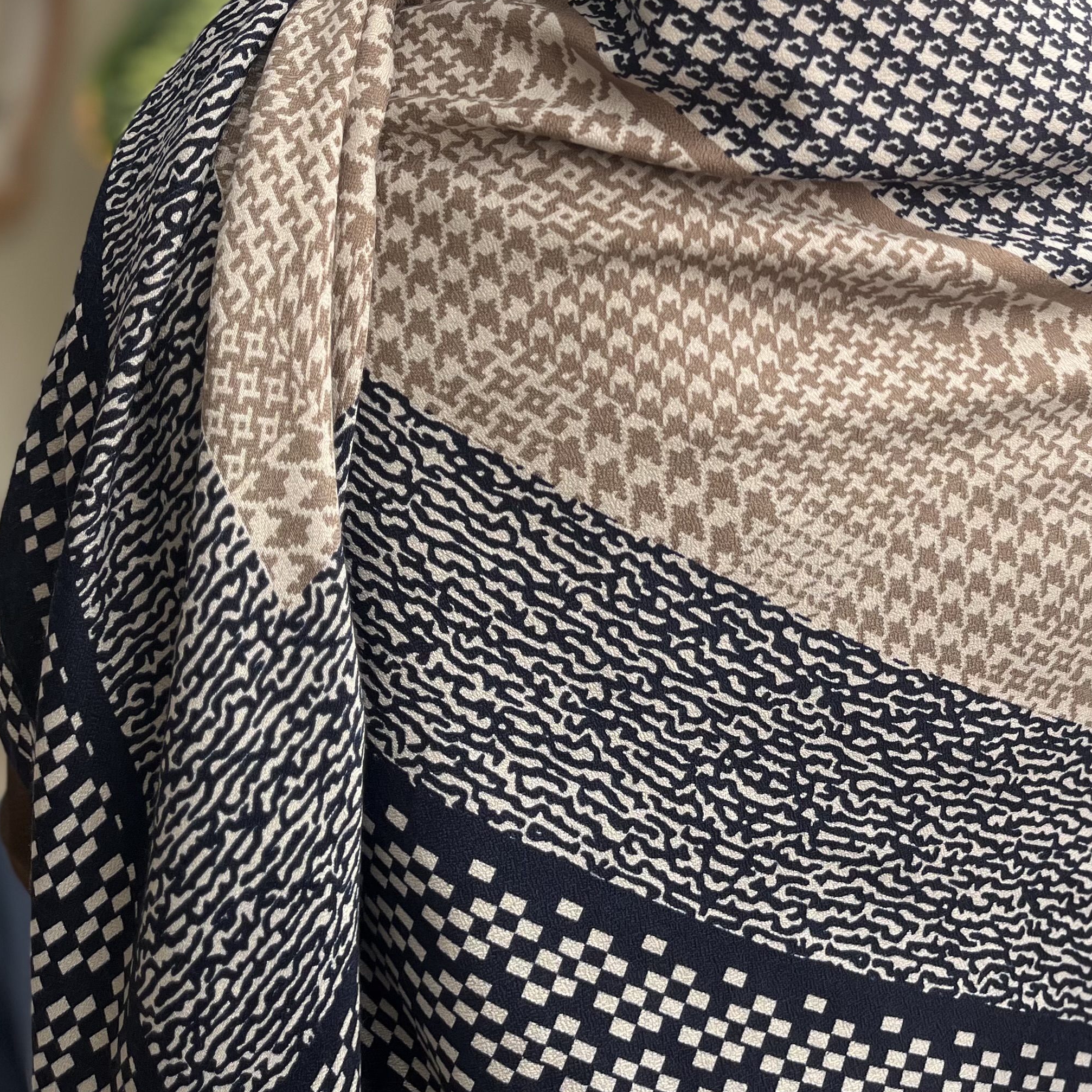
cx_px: 817
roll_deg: -2.6
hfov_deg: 36.0
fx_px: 1642
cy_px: 80
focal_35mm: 46
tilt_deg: -9.0
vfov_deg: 34.4
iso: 50
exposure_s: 1/121
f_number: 1.6
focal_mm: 5.1
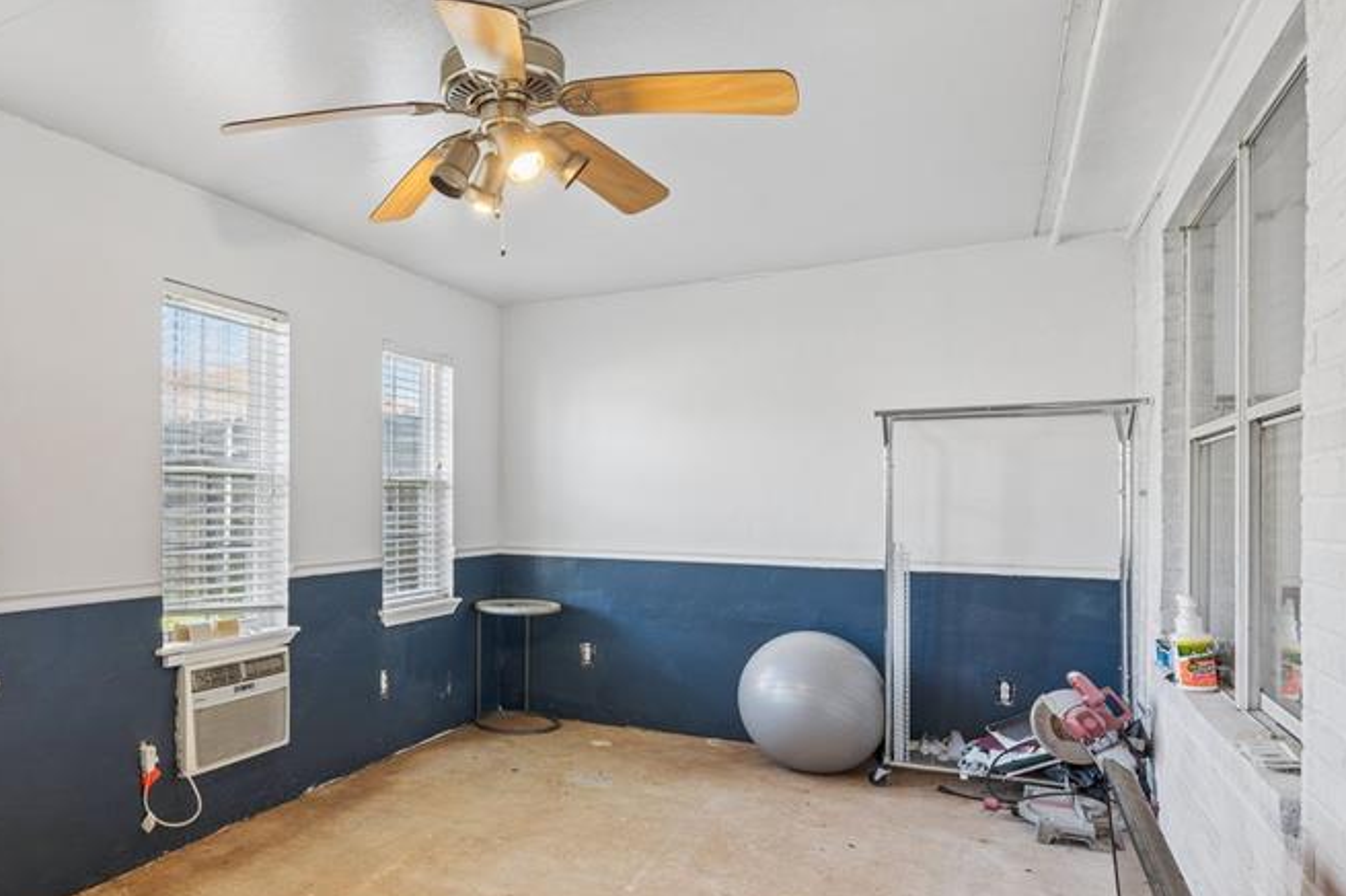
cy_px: 499
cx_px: 414
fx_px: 934
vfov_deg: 51.1
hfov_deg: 68.8
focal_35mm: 25
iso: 200
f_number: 8
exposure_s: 1/10
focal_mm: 16
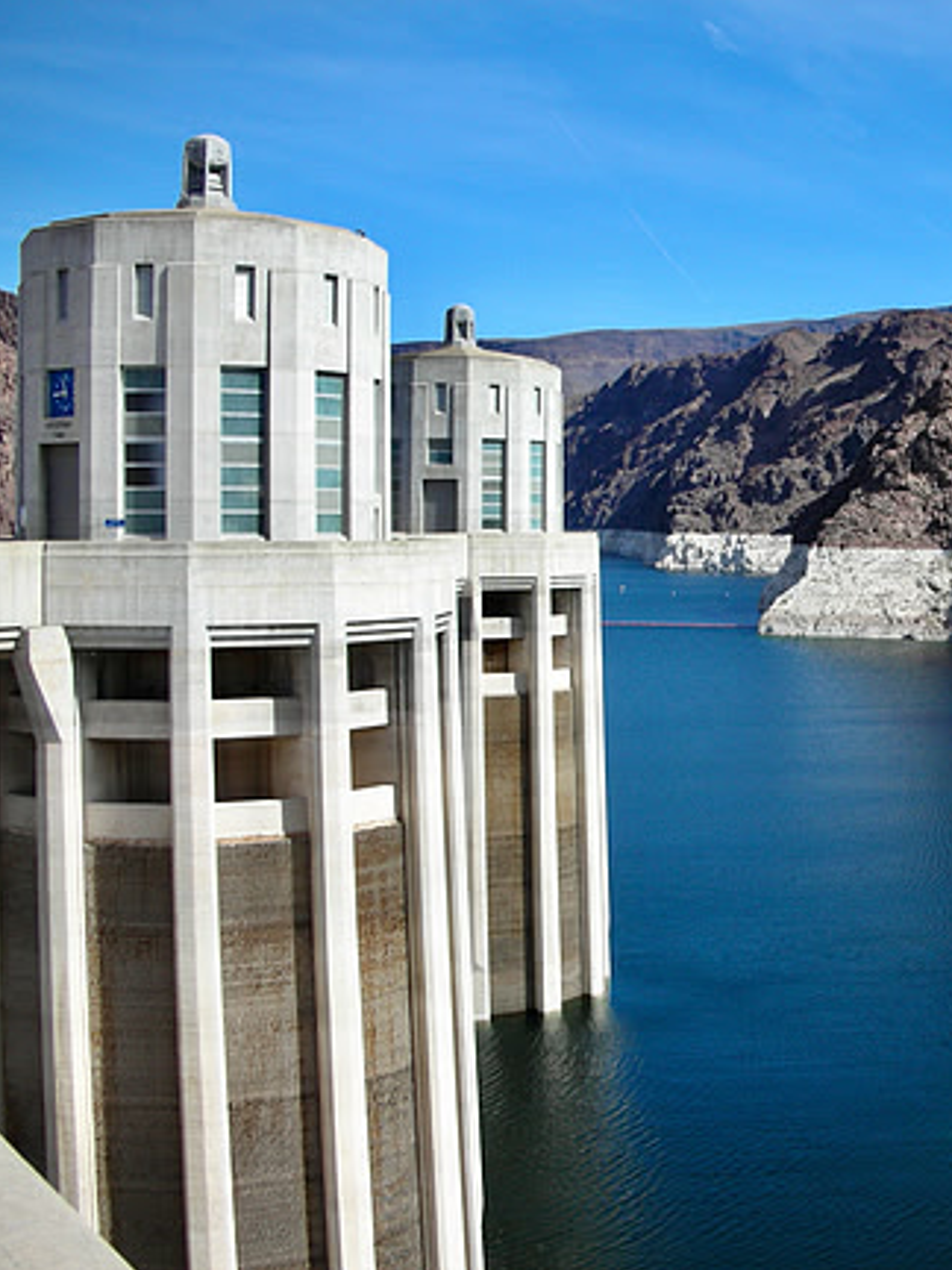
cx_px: 767
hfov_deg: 30.1
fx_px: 1723
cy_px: 636
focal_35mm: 47
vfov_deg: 40.4
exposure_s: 1/84.6
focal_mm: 5.8
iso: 50
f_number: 8.5
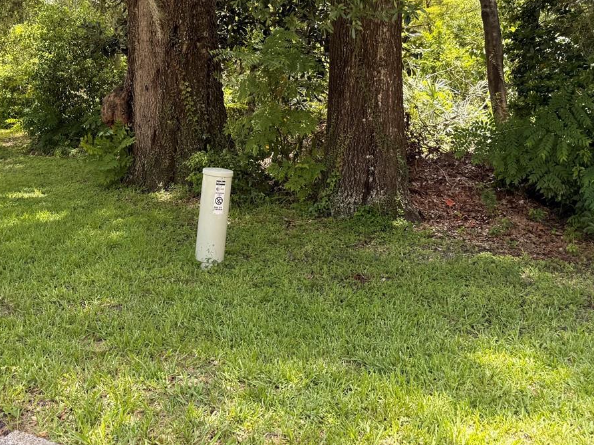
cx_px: 216
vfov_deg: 32.9
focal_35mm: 43
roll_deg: -0.3
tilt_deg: -0.9
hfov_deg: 43.4
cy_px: 108
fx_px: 738
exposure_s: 1/722
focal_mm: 6.76
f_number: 1.78
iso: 100
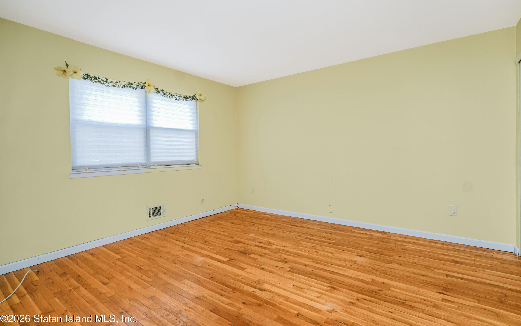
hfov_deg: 92.6
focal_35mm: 18
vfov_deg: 66.3
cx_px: 271
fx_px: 249
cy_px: 154
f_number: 4
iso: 64
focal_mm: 16.5
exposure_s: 1/30
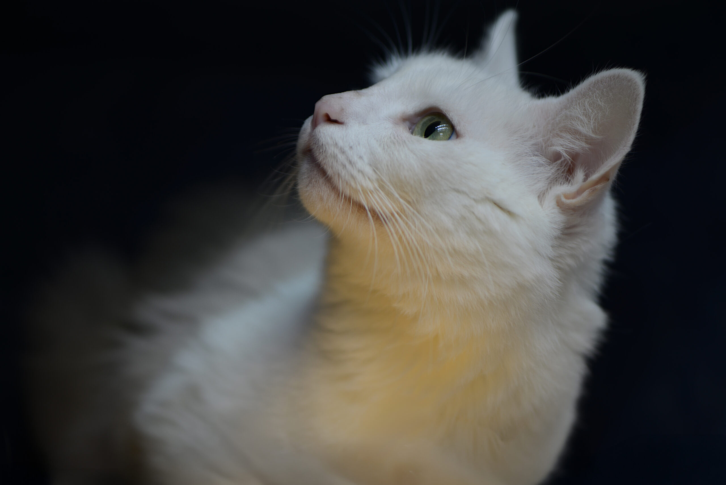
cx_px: 363
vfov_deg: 13.1
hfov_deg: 19.4
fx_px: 2118
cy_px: 242
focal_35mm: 105
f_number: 3
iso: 100
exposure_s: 1/15
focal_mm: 105
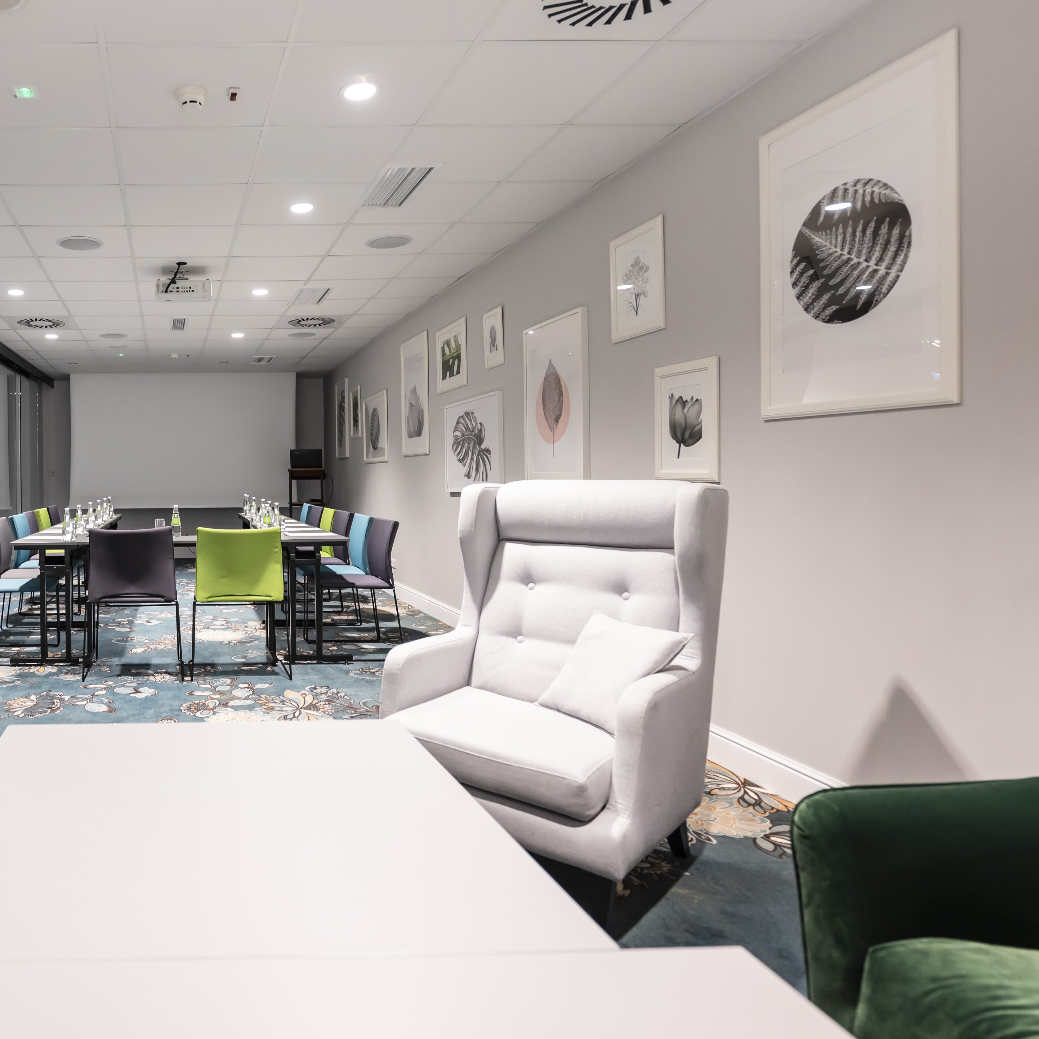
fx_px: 781
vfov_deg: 67.1
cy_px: 466
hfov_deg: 60.4
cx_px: 171
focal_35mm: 23
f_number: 2.8
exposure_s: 1/100
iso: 1000
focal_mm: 15
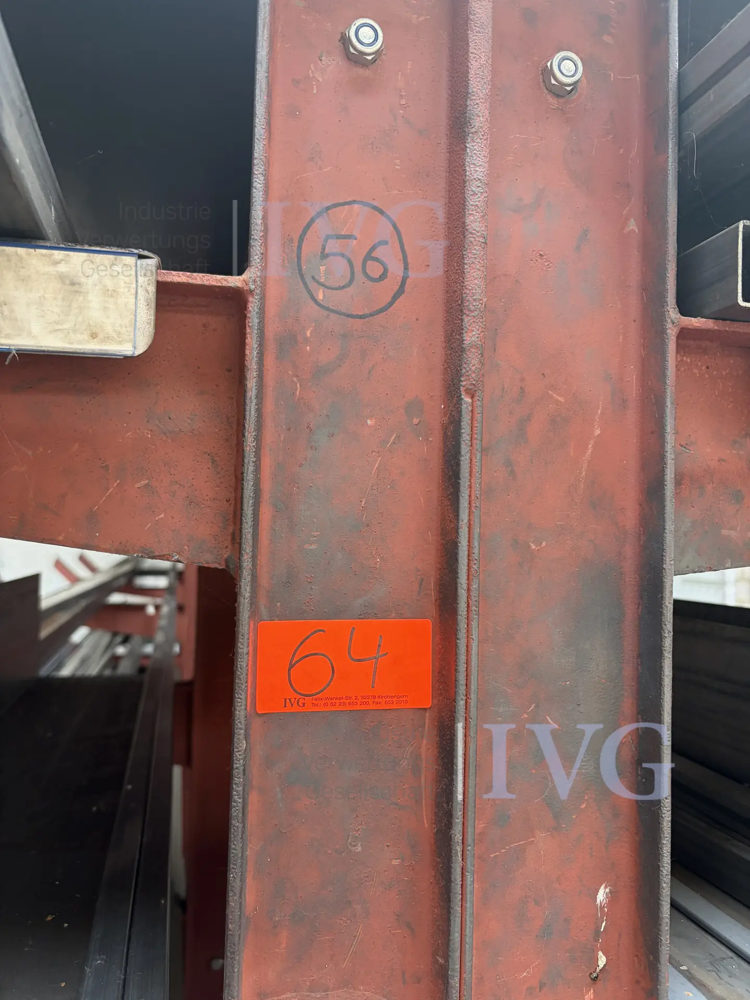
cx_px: 375
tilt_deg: +3.7
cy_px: 500
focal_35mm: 26
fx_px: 751
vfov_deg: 67.3
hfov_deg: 53.1
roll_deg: +0.0
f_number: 1.6
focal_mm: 5.96
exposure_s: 1/60
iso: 160
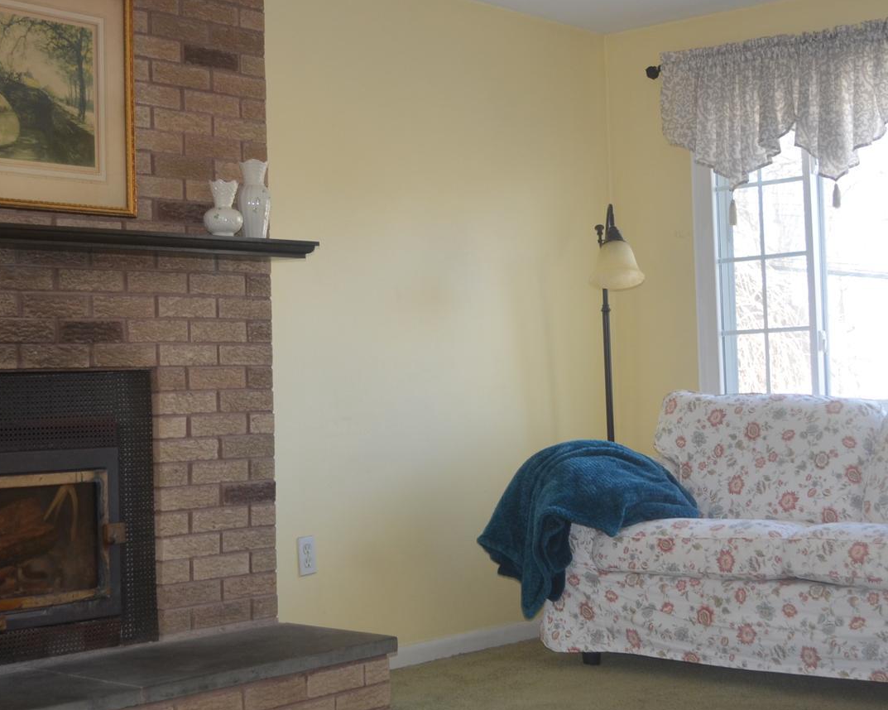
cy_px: 348
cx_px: 372
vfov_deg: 25.8
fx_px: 1550
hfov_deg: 31.9
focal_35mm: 59
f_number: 3.8
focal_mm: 22
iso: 400
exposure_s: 1/100
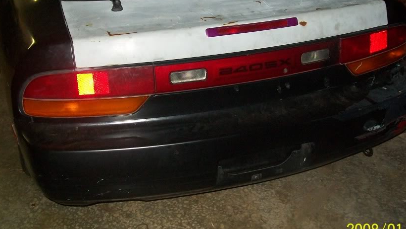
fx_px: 527
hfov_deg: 42.1
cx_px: 200
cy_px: 82
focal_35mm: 49
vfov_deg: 24.3
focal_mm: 6
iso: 160
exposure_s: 1/60
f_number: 2.7
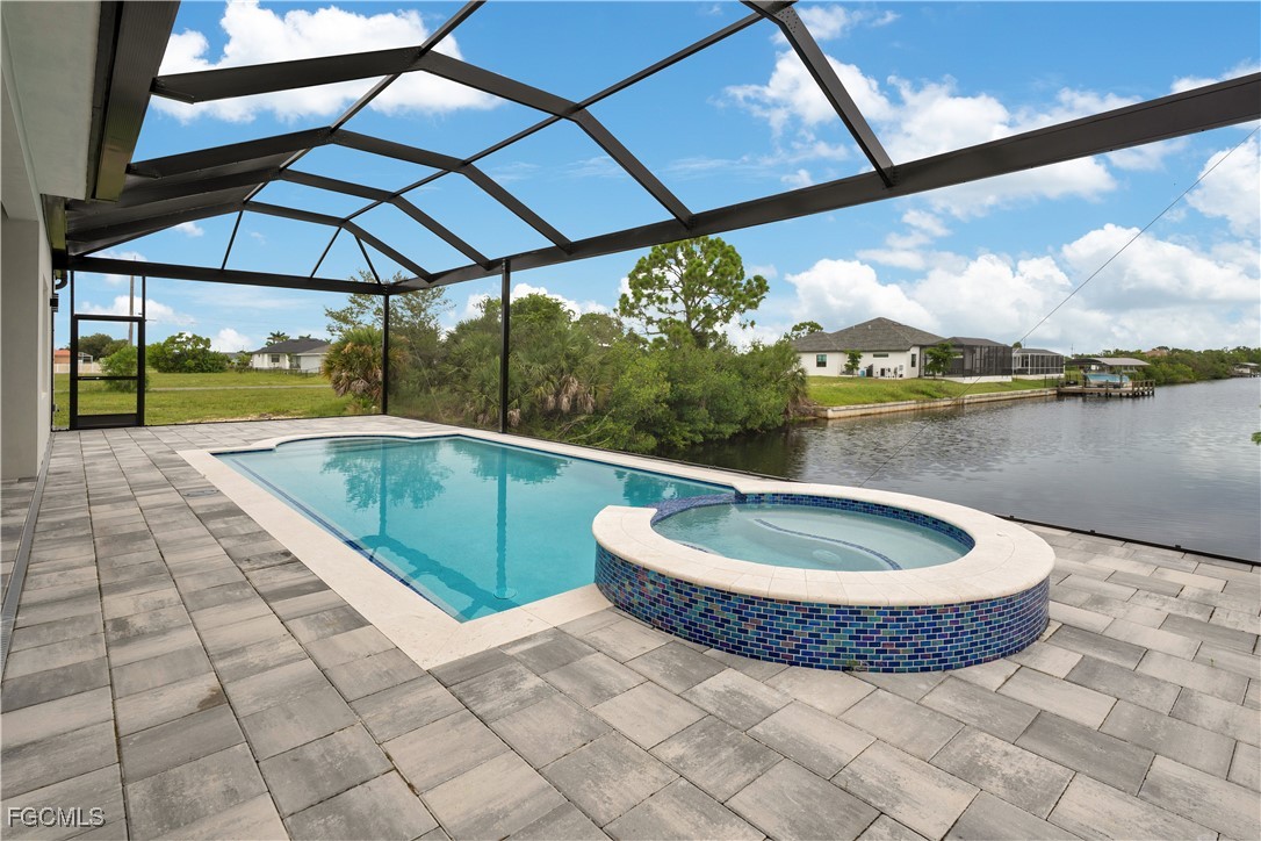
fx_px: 560
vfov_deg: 73.7
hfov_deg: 96.7
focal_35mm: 16
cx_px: 630
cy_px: 420
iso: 100
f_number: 8
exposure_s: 1/125
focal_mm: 16
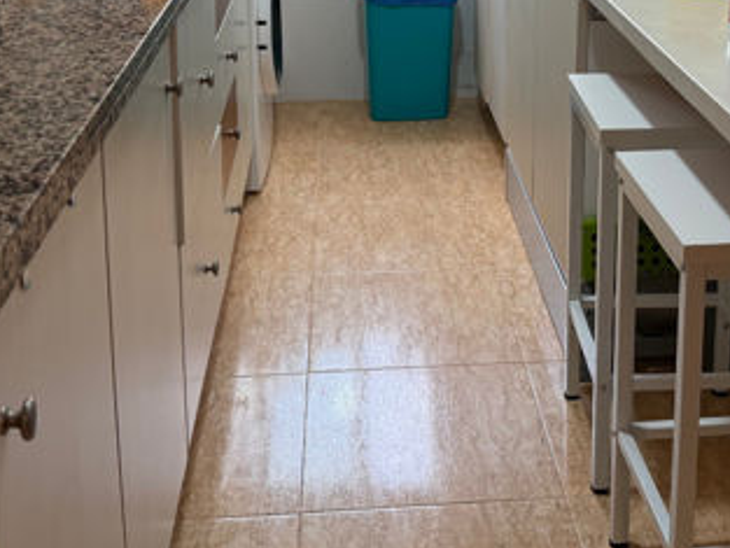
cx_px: 458
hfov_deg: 35.3
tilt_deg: -14.4
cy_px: 47
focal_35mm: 54
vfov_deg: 26.1
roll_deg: -0.9
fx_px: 1139
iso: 160
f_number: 1.78
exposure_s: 1/100
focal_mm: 6.76
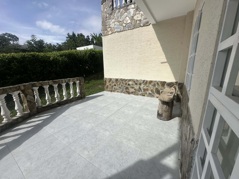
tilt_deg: -13.0
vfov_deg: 85.7
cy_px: 90
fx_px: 97
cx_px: 120
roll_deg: +0.5
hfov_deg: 102.1
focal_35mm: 14
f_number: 2.2
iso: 50
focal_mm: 2.22
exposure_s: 1/4000
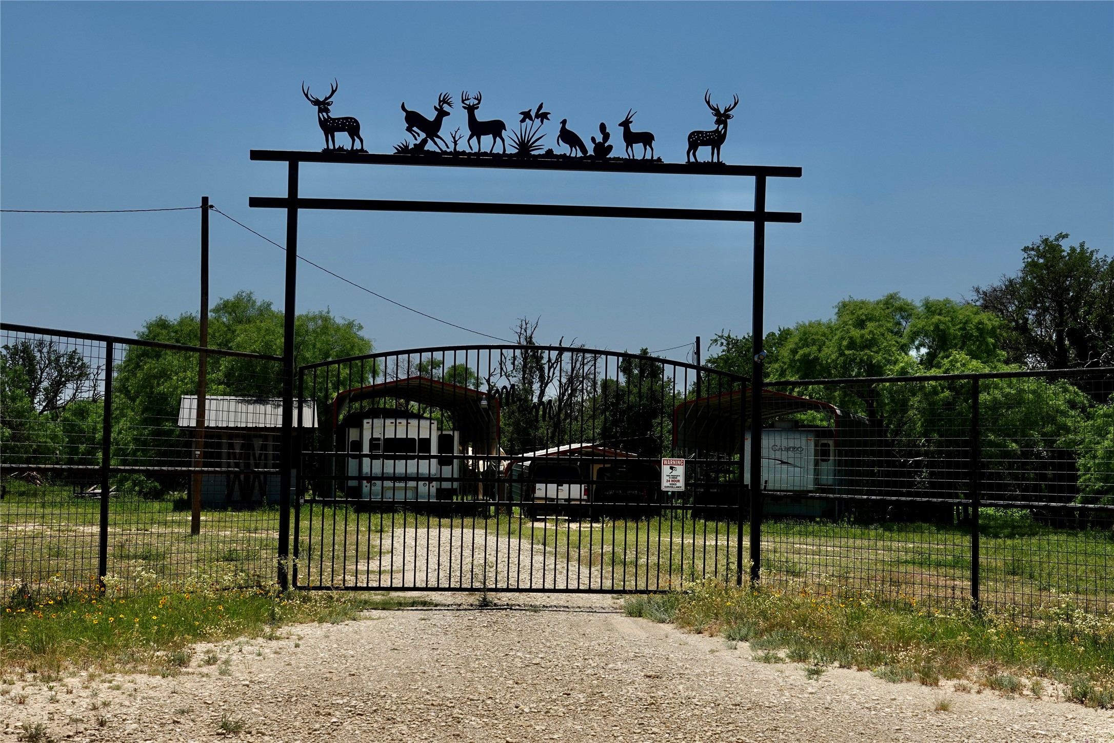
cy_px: 372
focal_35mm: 50
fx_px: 1547
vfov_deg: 27.0
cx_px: 557
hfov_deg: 39.6
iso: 100
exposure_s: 1/1000
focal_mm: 18.21
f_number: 4.5
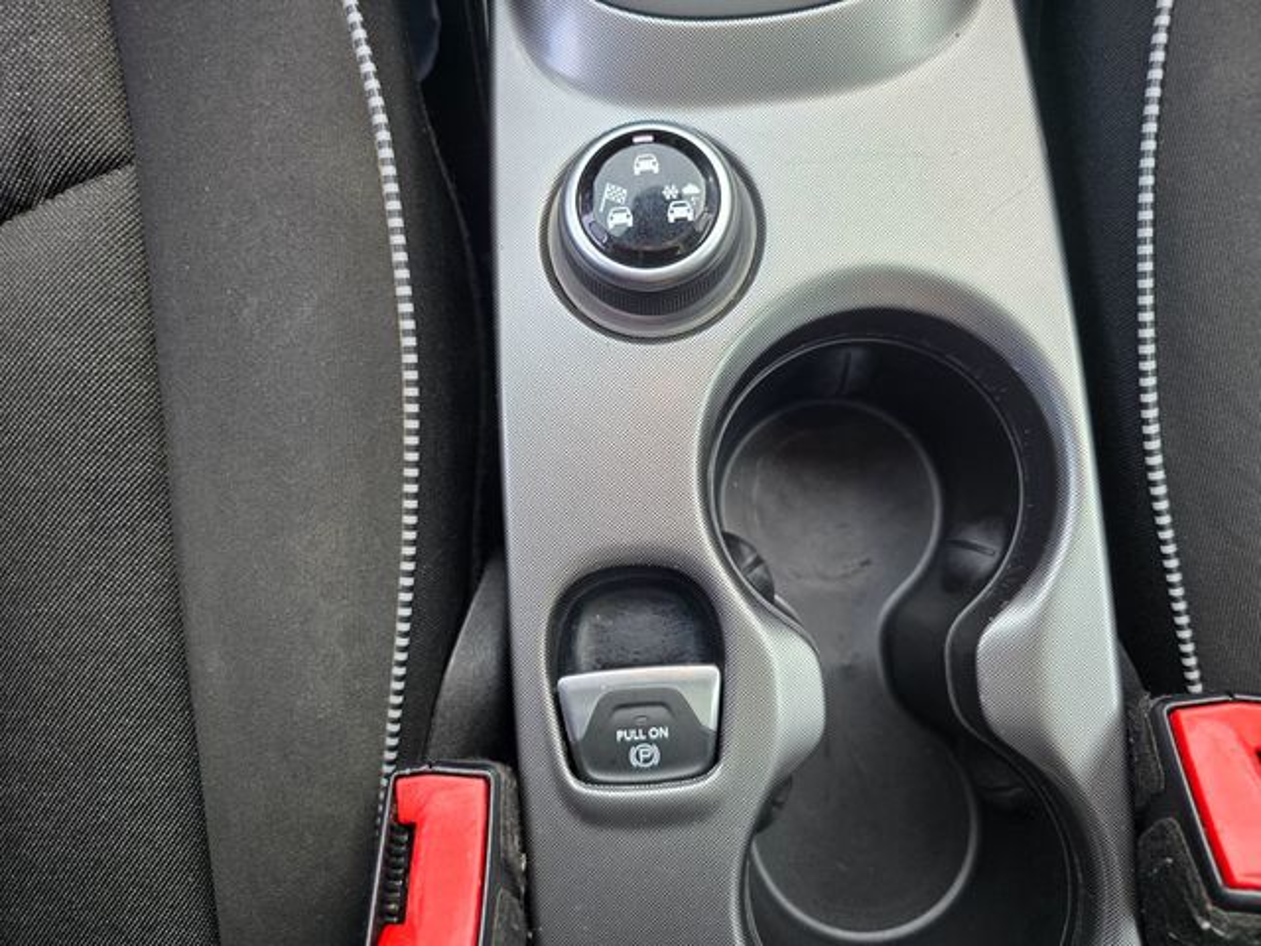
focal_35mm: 23
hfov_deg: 73.9
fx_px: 838
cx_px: 630
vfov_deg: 58.9
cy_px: 473
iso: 125
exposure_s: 1/180
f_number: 1.7
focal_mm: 6.3
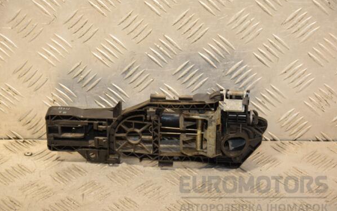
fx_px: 992
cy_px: 109
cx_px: 169
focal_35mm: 108
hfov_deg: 19.3
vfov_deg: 12.1
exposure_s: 1/160
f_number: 5.3
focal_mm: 70
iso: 800
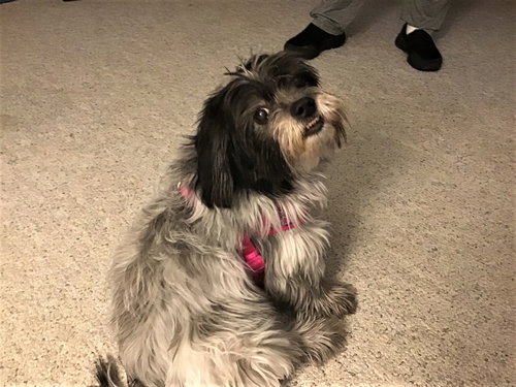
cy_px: 194
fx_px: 462
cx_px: 258
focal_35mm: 31
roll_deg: -2.1
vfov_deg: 45.4
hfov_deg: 58.4
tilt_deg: -39.7
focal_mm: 3.3
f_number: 2.4
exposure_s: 1/15
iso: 500
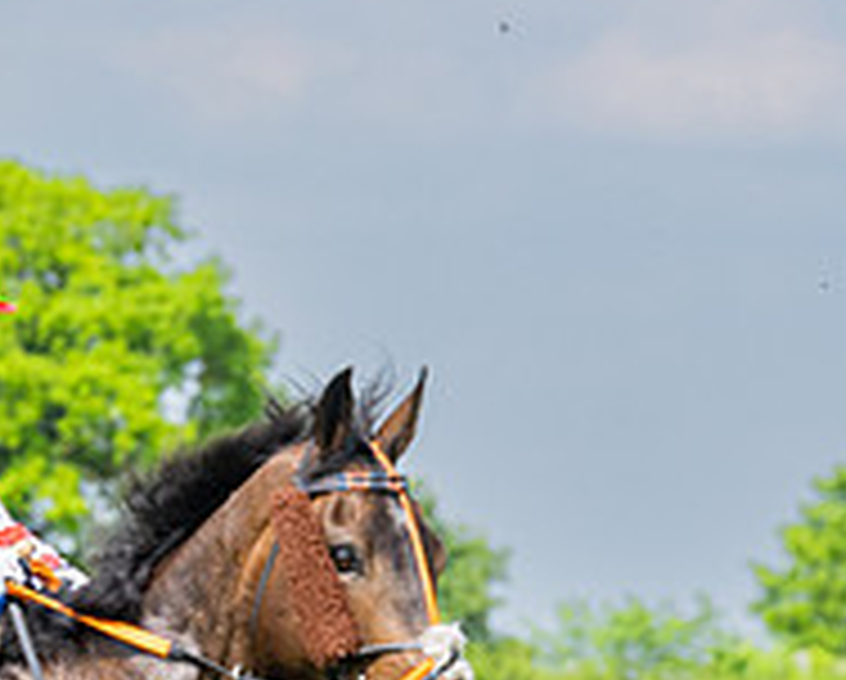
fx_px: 11761
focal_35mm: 469
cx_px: -657
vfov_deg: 3.3
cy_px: 1049
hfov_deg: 4.1
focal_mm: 91
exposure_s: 1/1250
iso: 400
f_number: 5
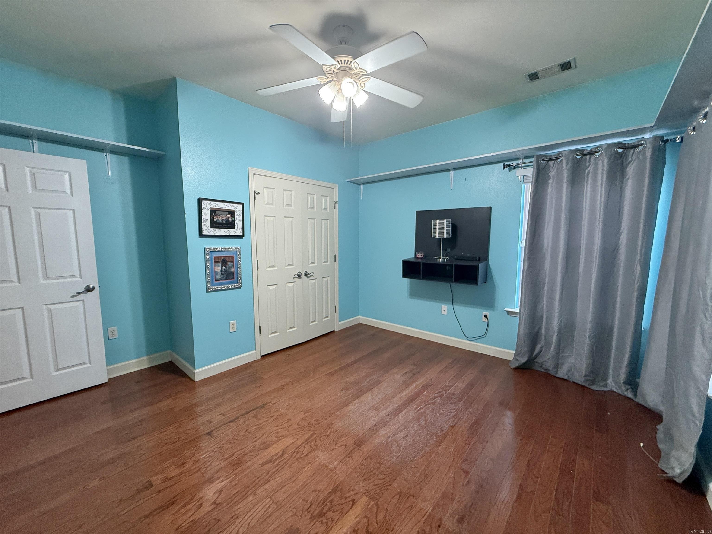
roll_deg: +0.2
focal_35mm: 14
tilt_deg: -5.5
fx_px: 288
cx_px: 356
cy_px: 267
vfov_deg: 85.7
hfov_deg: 102.1
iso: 320
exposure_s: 1/120
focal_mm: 2.22
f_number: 2.2
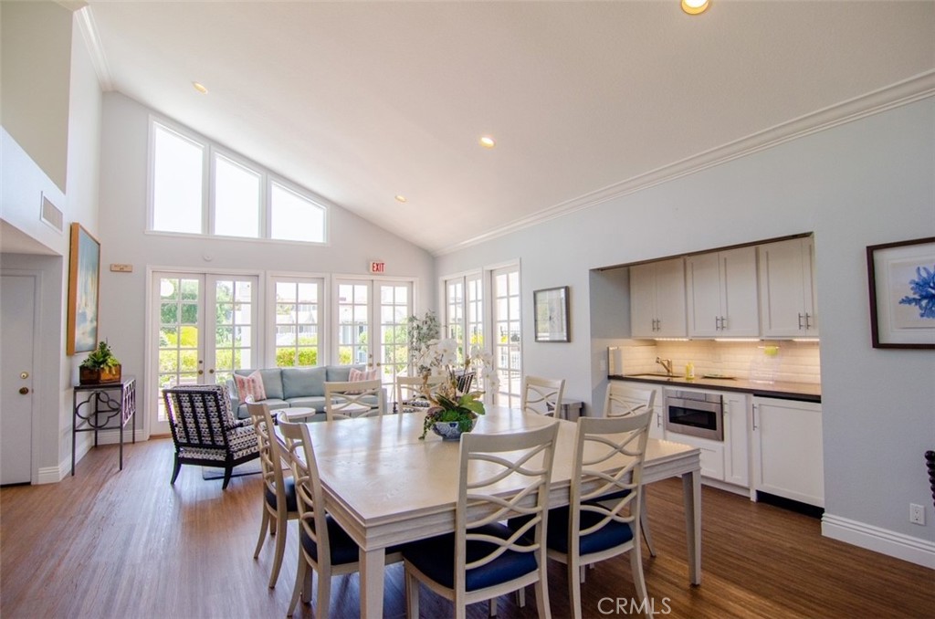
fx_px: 466
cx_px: 468
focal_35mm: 18
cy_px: 310
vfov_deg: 67.1
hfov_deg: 90.1
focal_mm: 12
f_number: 5.6
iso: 200
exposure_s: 1/125
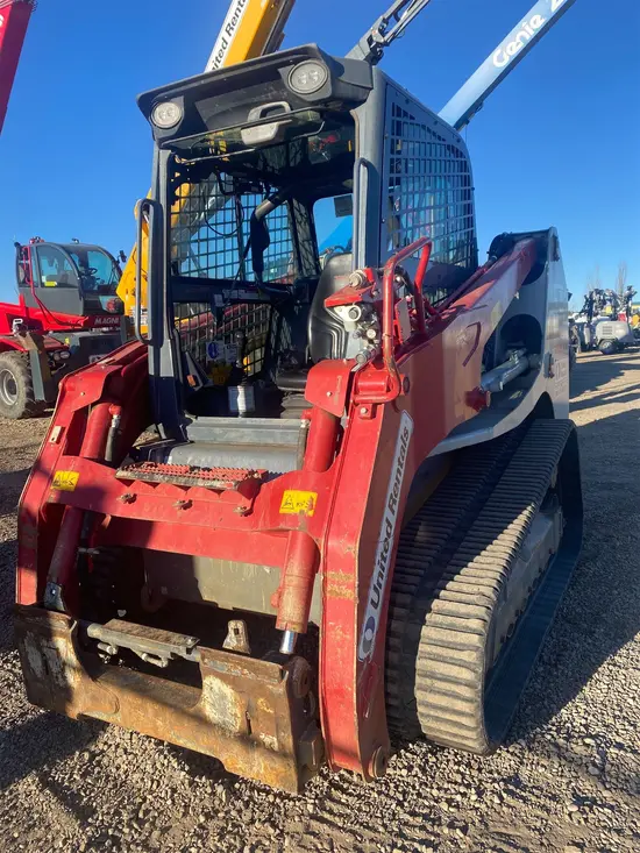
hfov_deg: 53.1
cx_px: 320
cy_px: 426
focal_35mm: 26
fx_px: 641
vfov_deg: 67.3
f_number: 1.8
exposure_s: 1/1429
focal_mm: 4.25
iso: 32
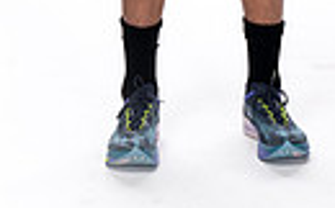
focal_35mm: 194
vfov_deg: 6.4
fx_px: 1770
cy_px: -331
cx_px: 302
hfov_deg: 10.8
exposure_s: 1/250
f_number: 8
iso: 640
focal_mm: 55
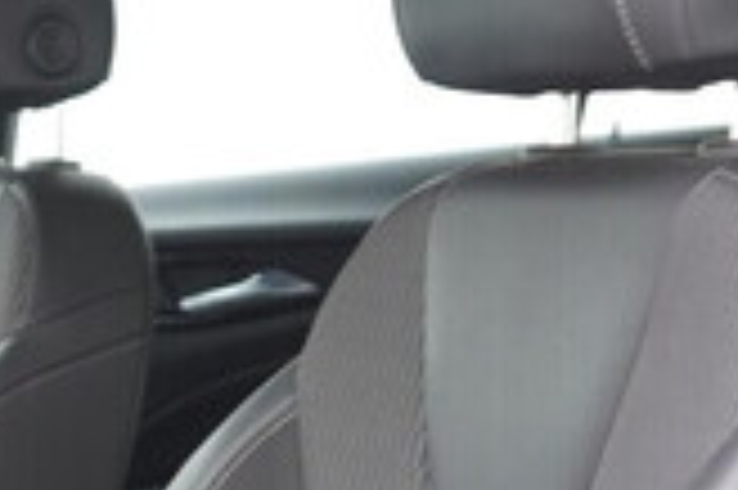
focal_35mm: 121
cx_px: -90
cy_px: 717
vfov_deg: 10.9
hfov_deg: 16.4
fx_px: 2478
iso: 250
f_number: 2.8
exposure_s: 1/40
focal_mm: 24
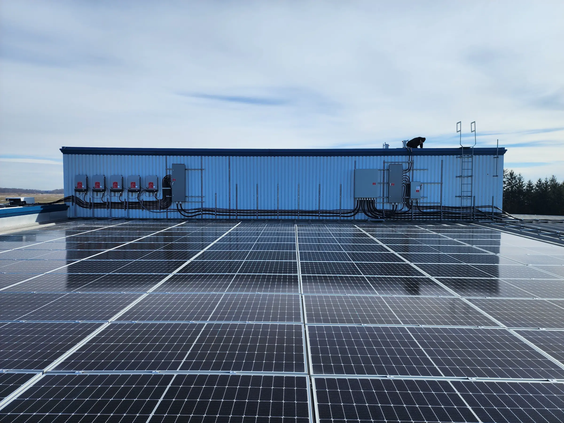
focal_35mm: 23
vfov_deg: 58.9
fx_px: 375
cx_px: 282
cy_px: 212
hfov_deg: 73.9
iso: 12
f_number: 1.8
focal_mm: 6.4
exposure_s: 1/1252
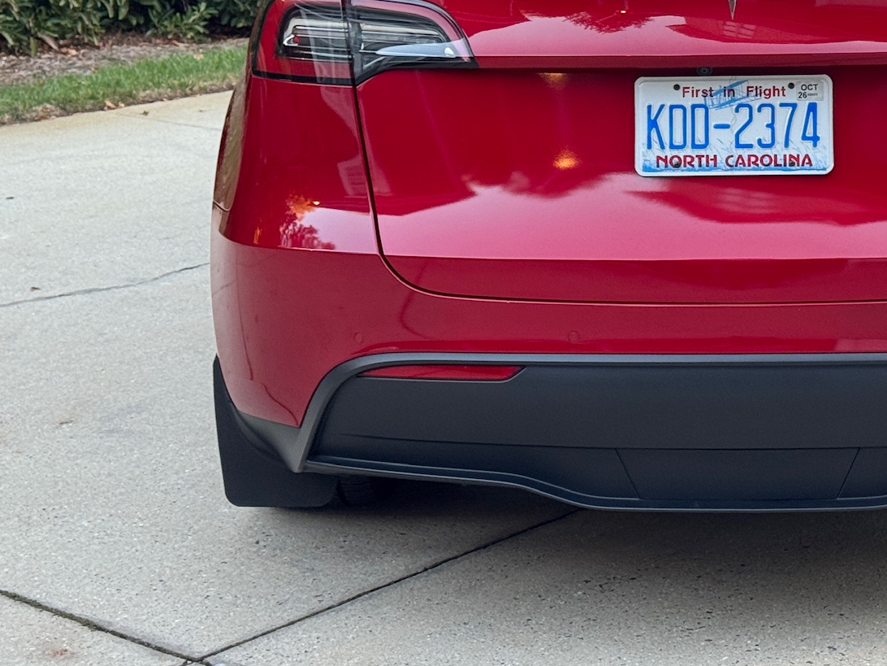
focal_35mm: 90
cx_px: 691
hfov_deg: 21.5
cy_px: 114
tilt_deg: -10.9
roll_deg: +0.8
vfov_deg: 16.3
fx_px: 2306
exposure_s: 1/106
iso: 100
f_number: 1.78
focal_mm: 6.76
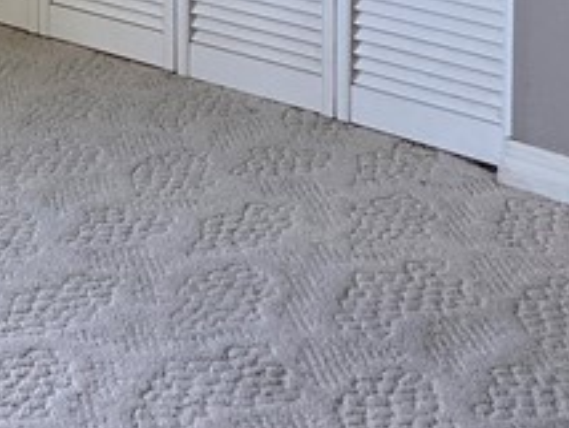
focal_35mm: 110
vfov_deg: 12.4
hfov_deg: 16.8
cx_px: -189
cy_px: -319
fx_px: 1810
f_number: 1.8
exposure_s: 1/120
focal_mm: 5.4
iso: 200
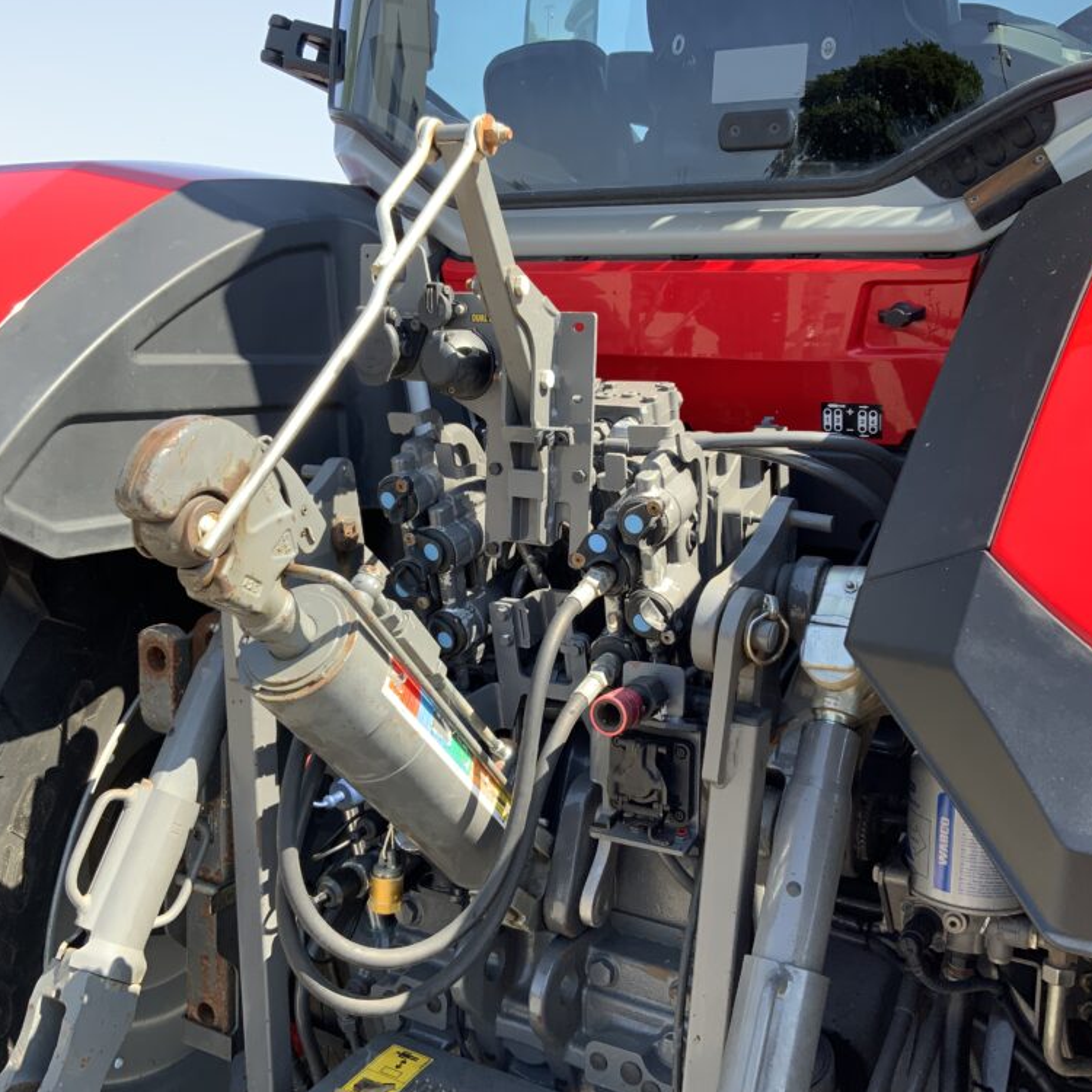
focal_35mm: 35
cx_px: 553
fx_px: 1249
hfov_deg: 47.2
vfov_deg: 47.2
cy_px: 545
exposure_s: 1/268
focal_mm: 3
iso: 16
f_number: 1.8
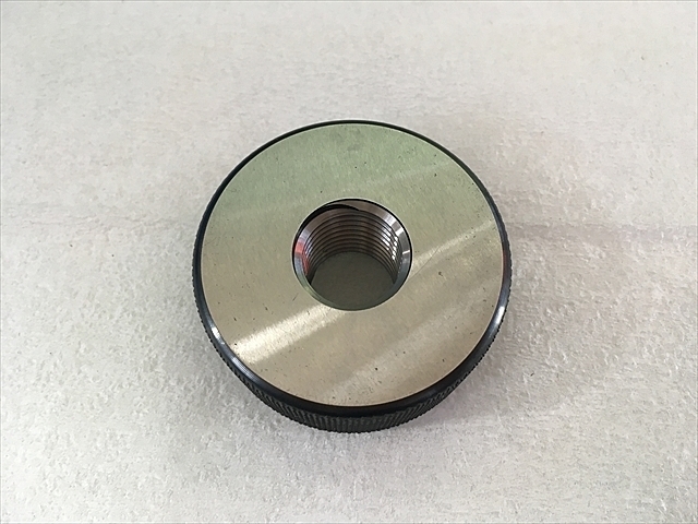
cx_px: 349
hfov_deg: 61.7
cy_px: 262
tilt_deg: -73.6
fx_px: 585
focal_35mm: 29
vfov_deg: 48.2
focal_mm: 4.15
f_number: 2.2
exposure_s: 1/30
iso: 25
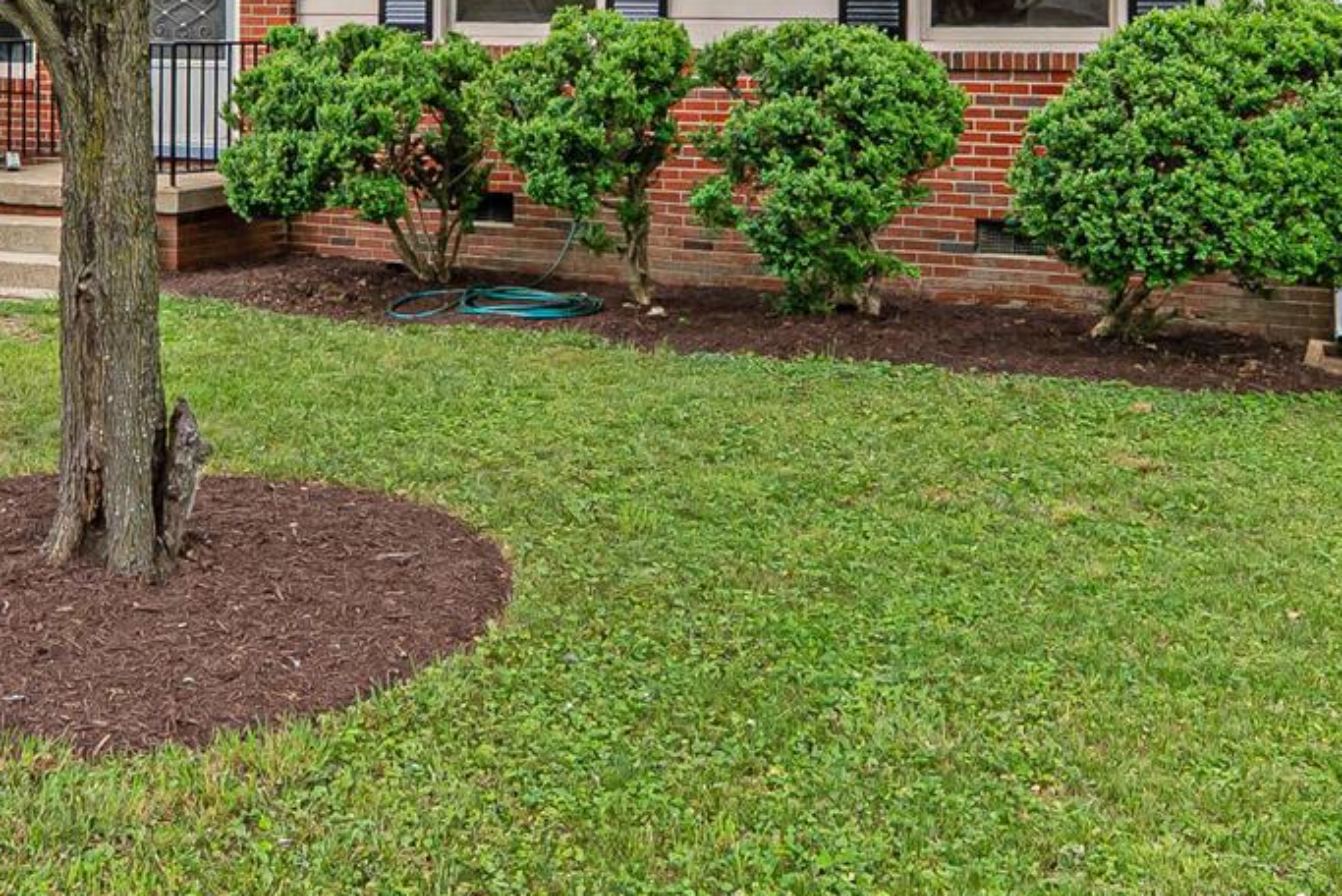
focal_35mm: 48
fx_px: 1790
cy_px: 33
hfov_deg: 40.8
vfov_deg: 26.8
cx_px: 511
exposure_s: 1/125
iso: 800
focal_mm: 16
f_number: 8
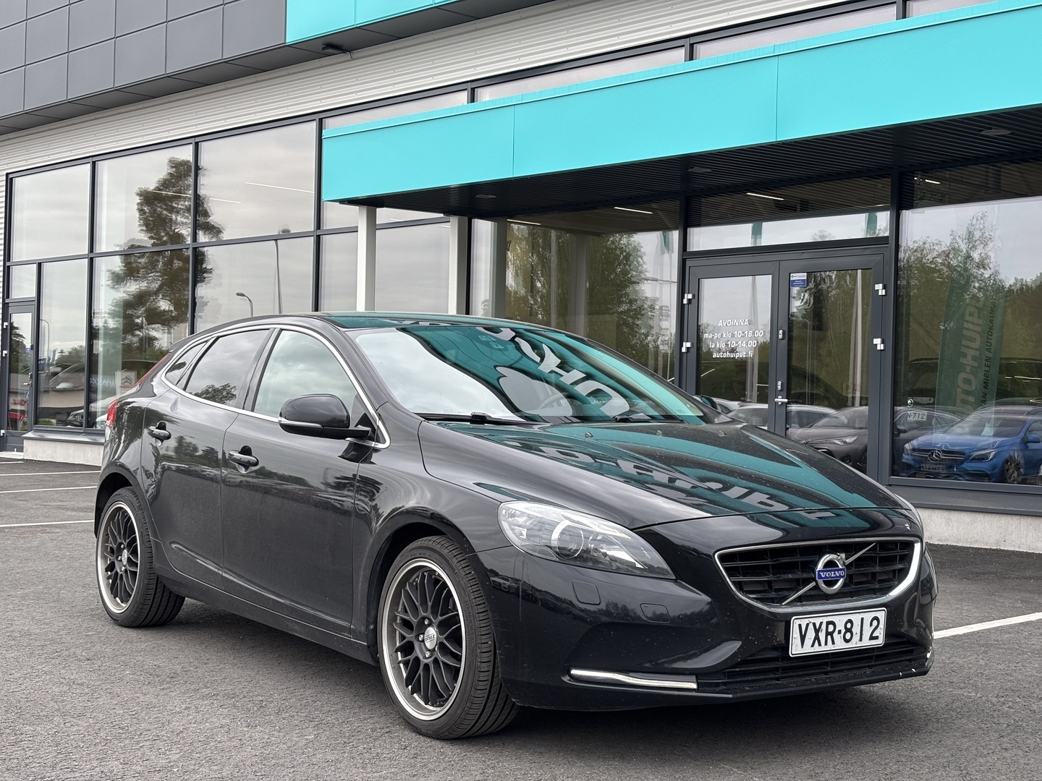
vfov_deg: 28.0
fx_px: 1565
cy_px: 390
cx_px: 521
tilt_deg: +0.2
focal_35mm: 52
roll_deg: -1.3
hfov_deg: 36.8
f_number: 1.6
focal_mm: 5.96
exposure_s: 1/597
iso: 32
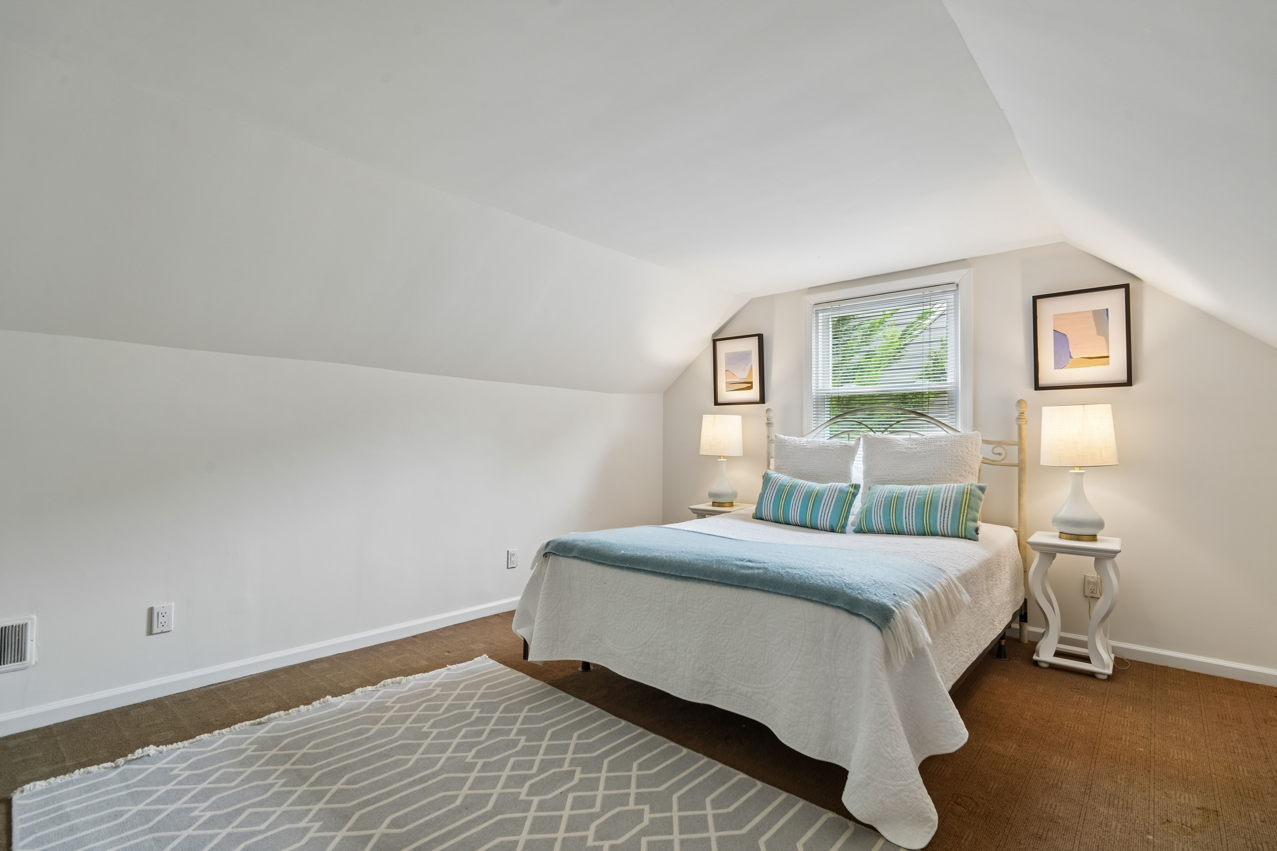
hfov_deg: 96.7
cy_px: 426
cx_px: 638
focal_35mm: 16
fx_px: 568
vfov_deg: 73.7
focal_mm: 16
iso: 400
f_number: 8
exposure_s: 1/6
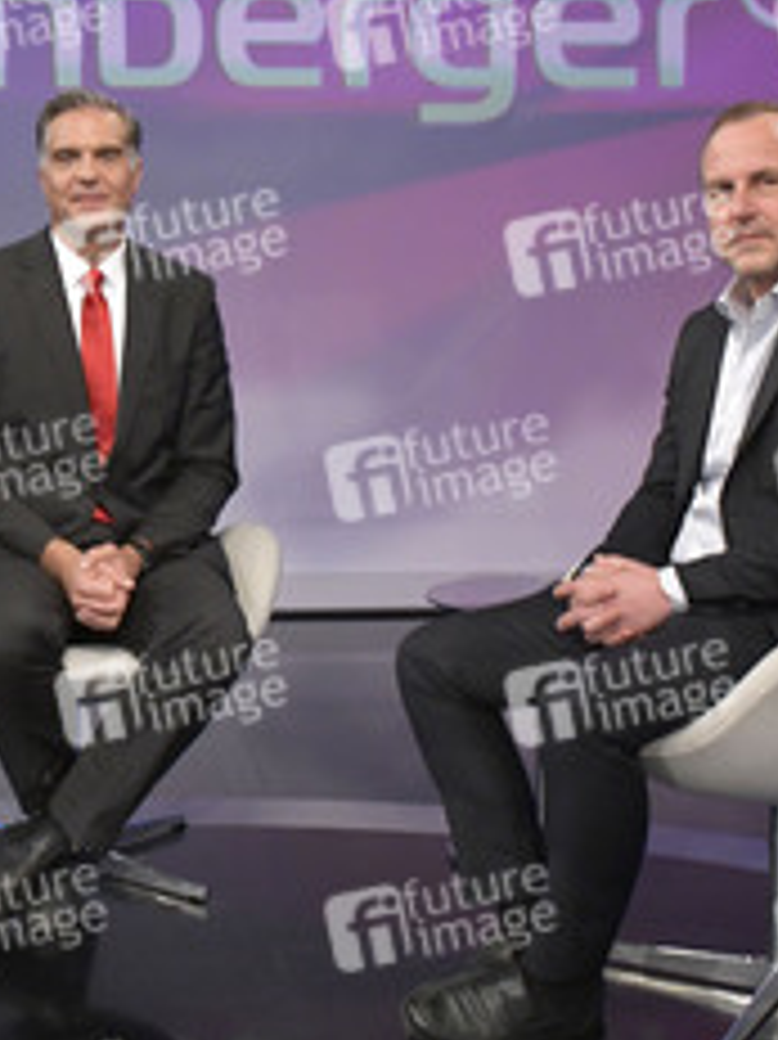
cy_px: 581
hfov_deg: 30.5
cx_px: 52
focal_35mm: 45
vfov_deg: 42.0
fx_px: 1350
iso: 2500
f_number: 6.3
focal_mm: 24
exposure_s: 1/200
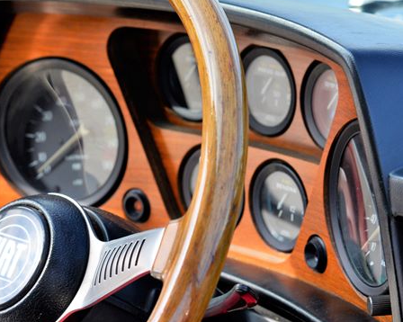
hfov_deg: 8.0
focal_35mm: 241
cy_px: 245
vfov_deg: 6.4
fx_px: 2873
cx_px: 125
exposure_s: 1/250
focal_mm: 120
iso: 320
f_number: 6.3
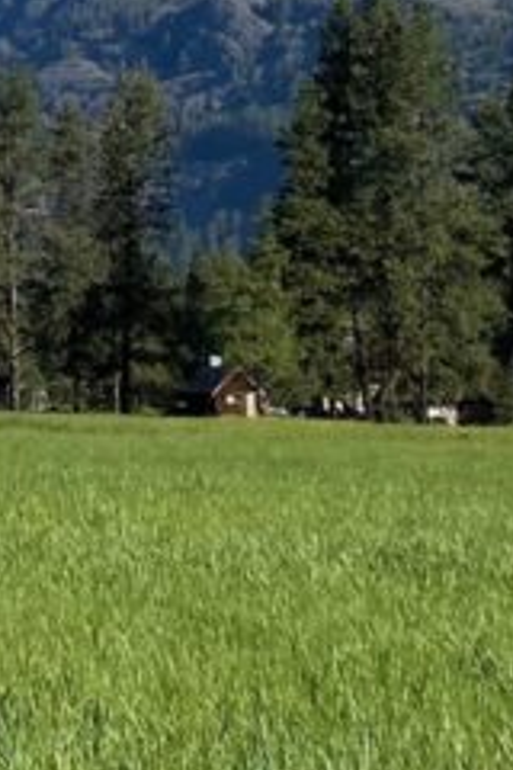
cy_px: -228
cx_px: -856
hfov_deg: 6.1
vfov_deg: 9.5
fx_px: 4553
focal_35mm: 213
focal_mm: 6.86
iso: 64
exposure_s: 1/4785
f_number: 1.78
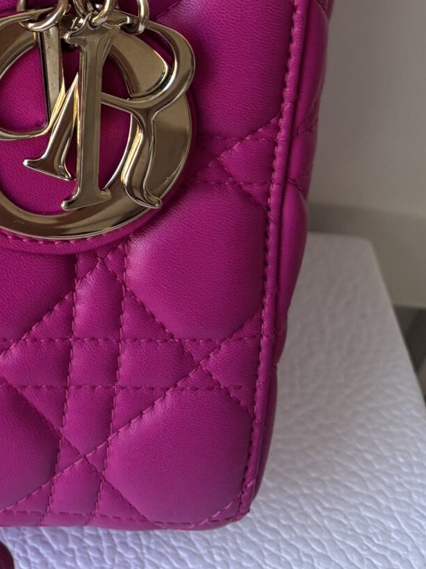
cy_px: -96
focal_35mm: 81
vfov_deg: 22.4
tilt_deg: -36.4
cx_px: -214
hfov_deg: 16.6
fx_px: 1330
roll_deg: -2.2
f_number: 1.6
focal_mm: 5.96
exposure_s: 1/106
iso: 125
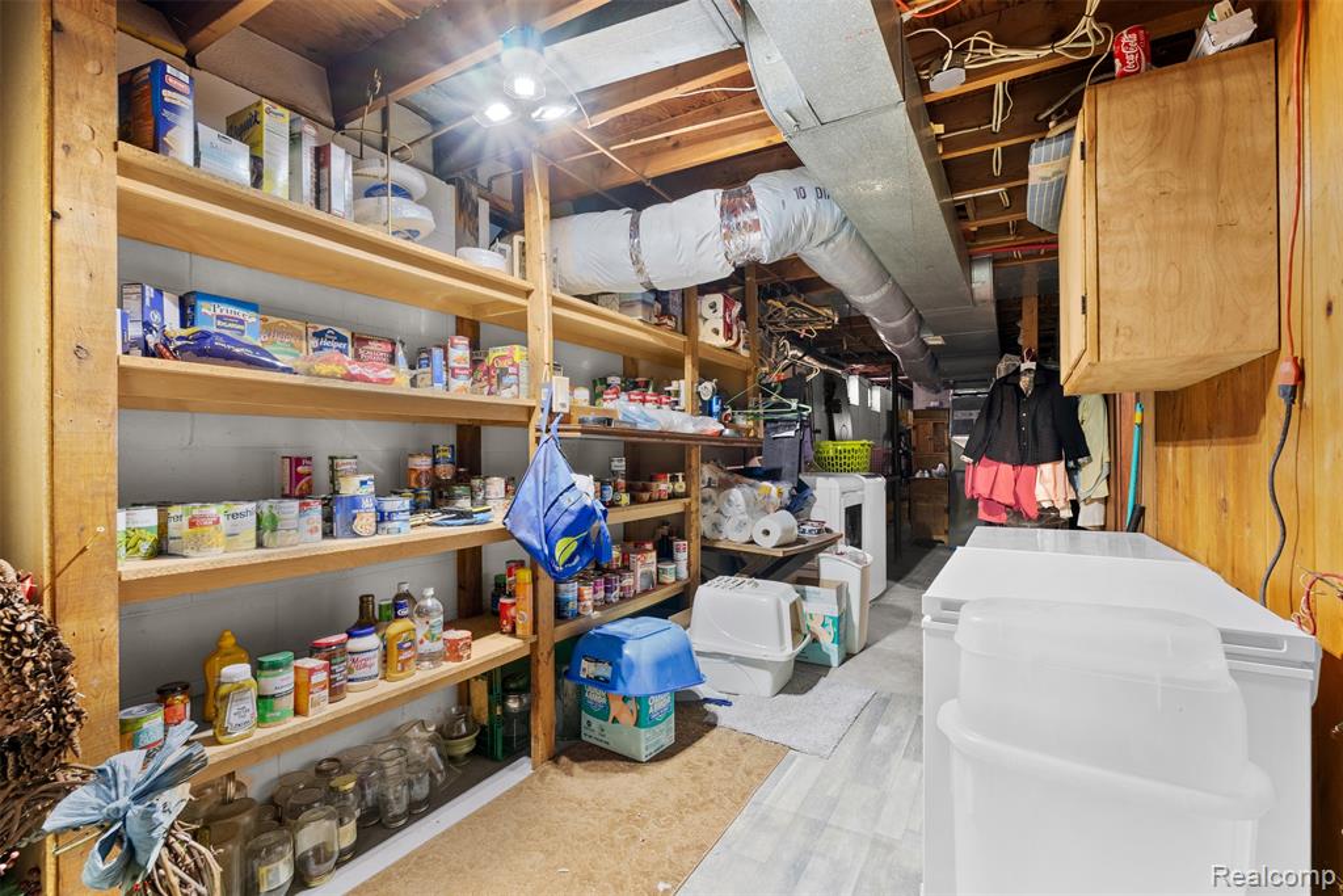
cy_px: 448
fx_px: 597
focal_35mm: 16
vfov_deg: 73.8
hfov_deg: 96.7
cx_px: 672
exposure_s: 4
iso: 250
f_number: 8
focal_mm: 16
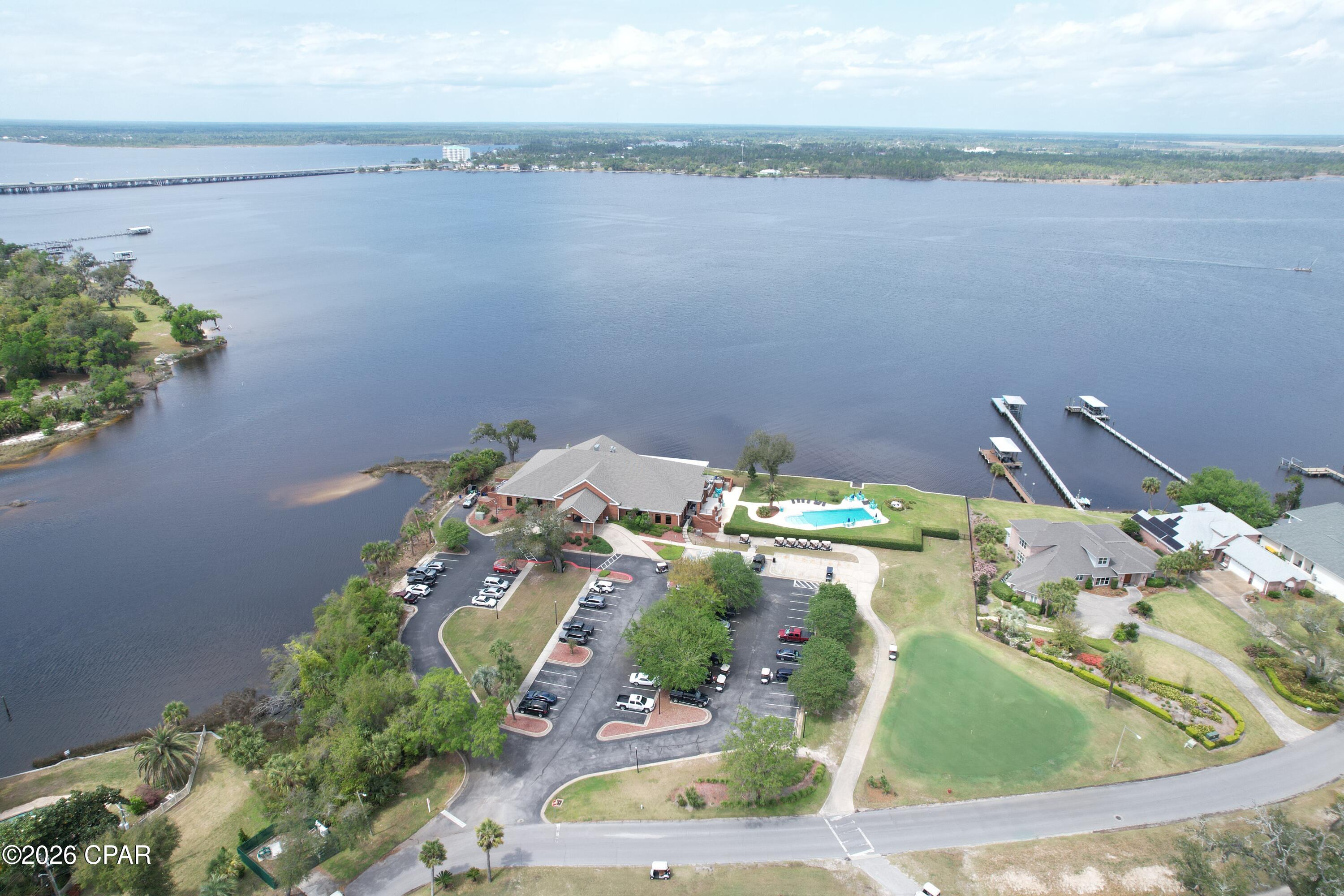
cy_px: 448
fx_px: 821
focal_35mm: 22
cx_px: 672
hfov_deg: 78.6
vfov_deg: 57.2
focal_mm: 8.38
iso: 100
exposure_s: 1/1000
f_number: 2.8
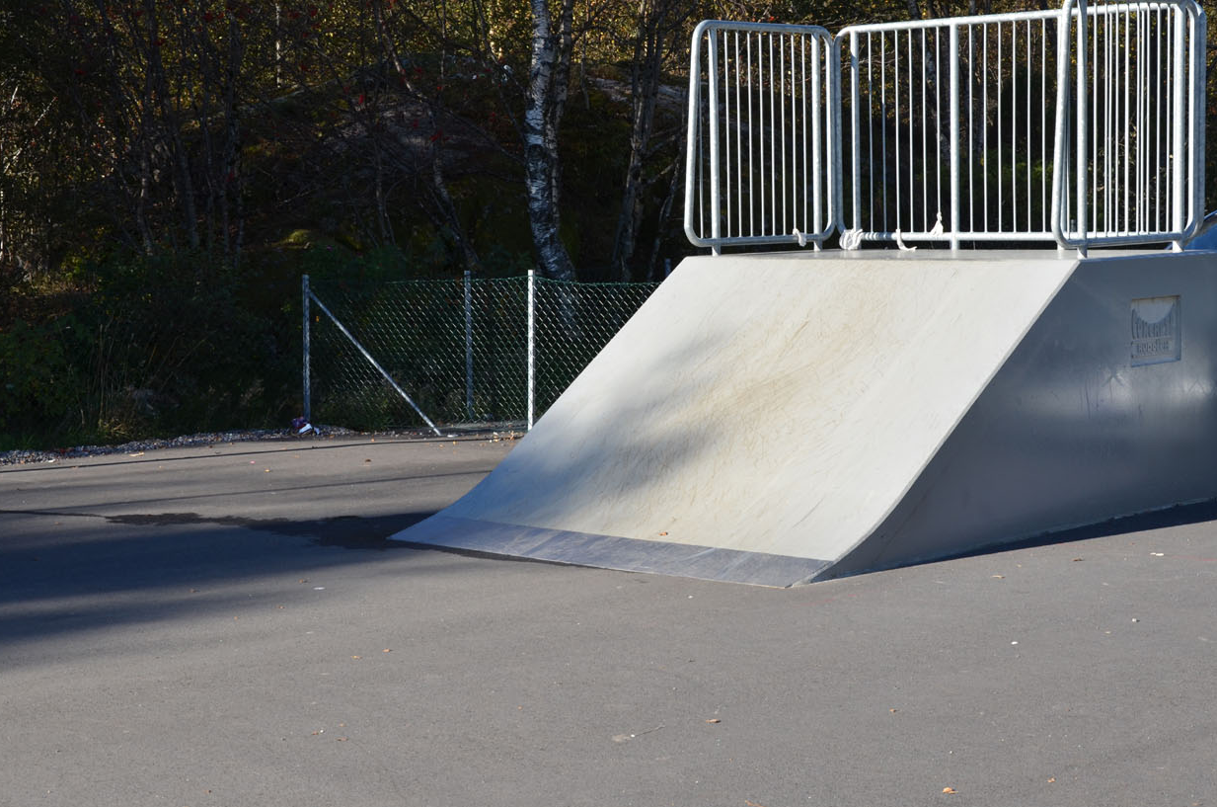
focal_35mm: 73
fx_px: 2463
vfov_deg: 18.6
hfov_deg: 27.7
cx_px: 712
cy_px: 380
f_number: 8
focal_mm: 40
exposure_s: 1/250
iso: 160
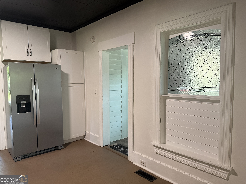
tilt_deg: -2.8
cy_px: 92
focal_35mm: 24
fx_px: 171
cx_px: 123
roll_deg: +1.2
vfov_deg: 56.8
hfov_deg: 71.6
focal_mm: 6.76
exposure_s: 1/60
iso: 250
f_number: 1.78
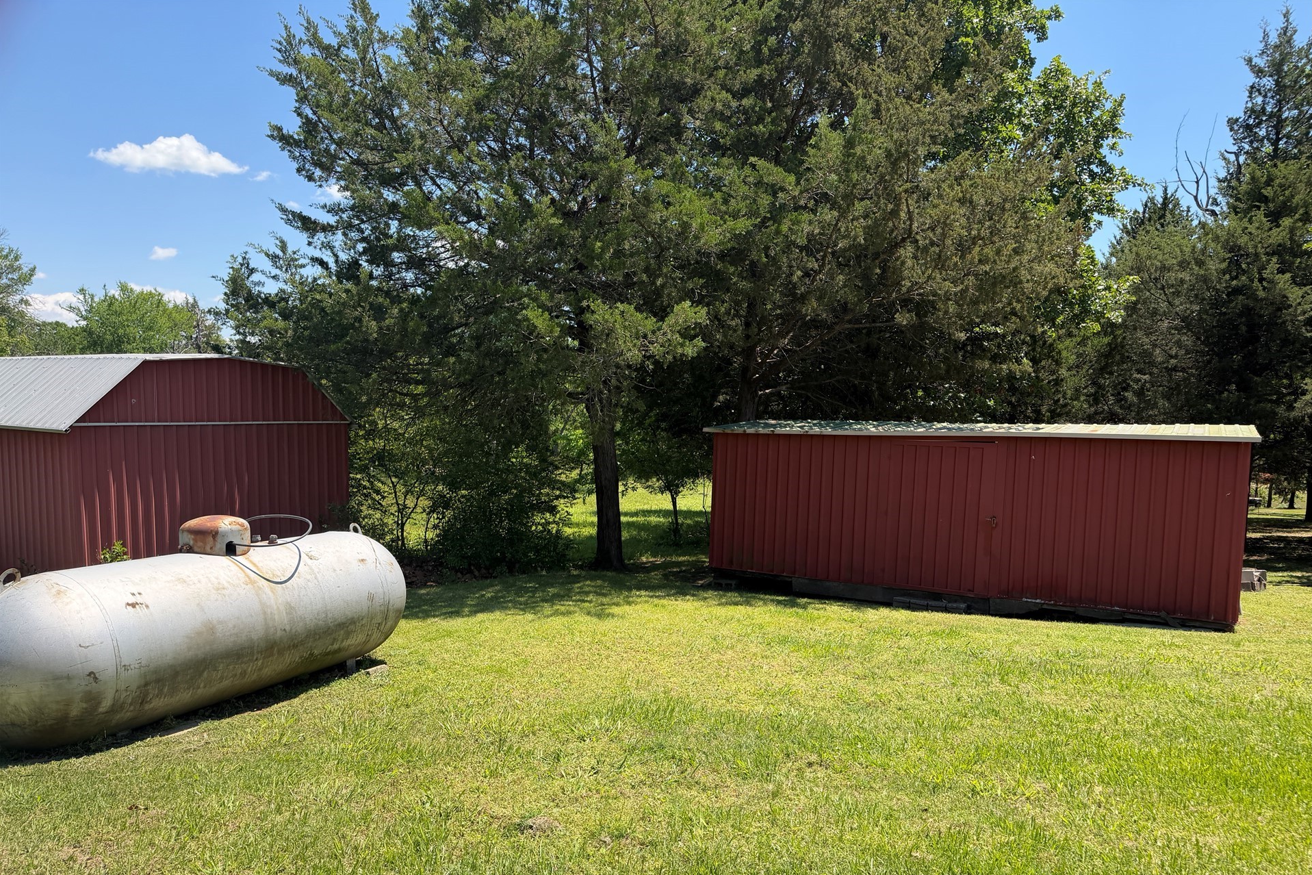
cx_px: 656
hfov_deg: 71.5
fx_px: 911
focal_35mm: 25
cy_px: 492
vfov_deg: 51.2
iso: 100
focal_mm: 6.76
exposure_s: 1/3145
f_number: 1.78
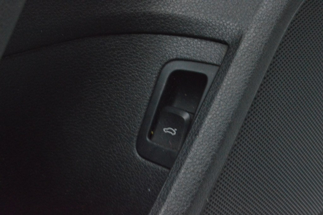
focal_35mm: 78
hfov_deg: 26.0
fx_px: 699
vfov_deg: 17.5
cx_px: 162
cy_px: 108
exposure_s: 1/15
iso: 6400
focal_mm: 52
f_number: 20
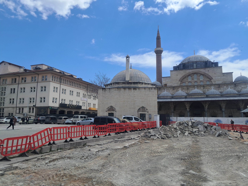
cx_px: 124
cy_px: 93
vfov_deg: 51.4
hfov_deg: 65.3
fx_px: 193
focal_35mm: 27
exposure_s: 1/776
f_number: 1.8
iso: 50
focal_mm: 4
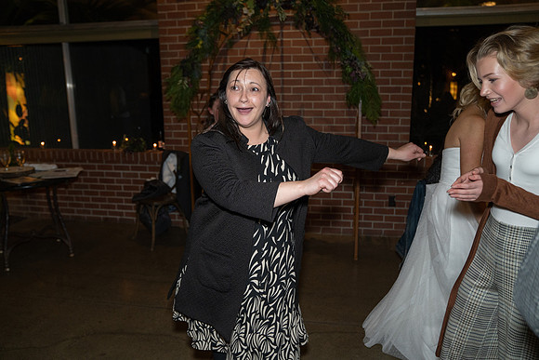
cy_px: 180
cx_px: 270
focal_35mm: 27
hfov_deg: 67.4
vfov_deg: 48.0
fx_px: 404
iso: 2000
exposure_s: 1/125
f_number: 2.8
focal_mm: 27
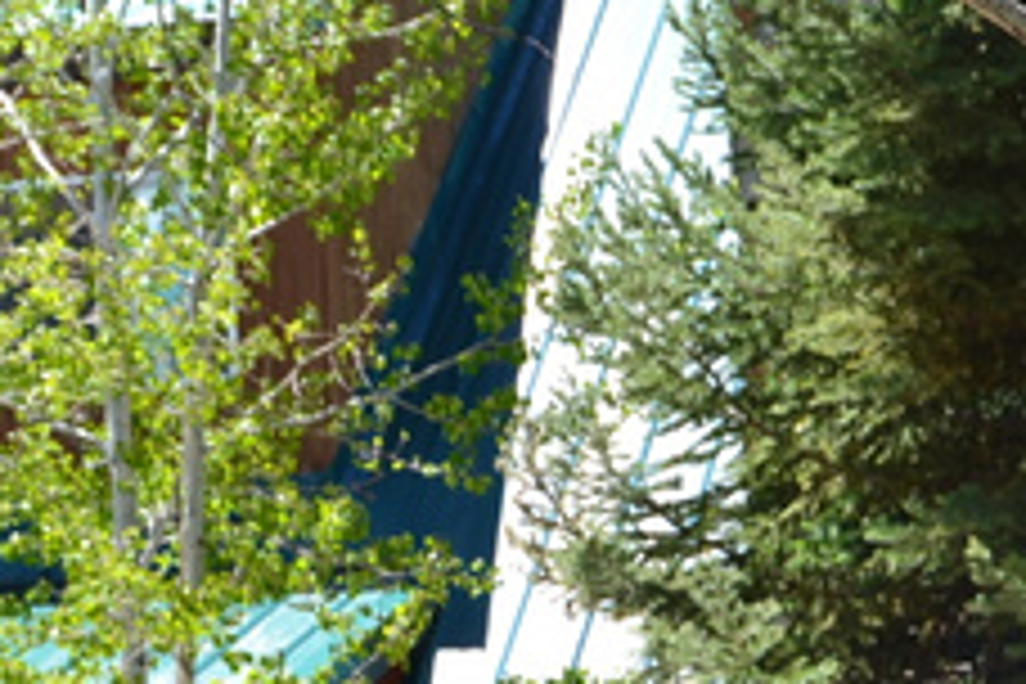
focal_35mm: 231
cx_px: 486
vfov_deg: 5.9
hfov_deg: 8.9
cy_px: 713
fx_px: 6594
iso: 400
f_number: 10
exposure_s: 1/200
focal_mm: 55
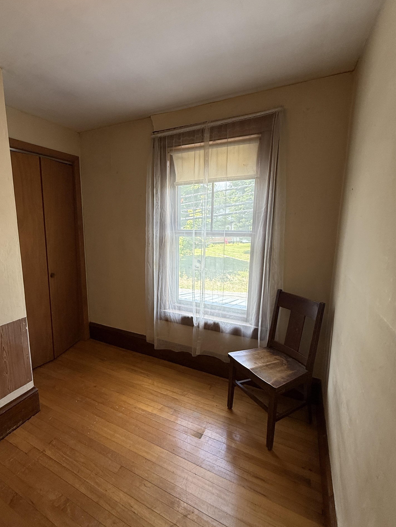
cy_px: 265
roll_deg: +0.1
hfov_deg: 73.8
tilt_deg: -9.6
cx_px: 156
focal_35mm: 17
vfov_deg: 91.0
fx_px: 259
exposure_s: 1/120
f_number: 2.2
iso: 100
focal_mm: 2.22
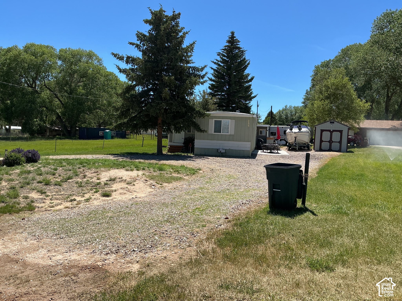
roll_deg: -3.3
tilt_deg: -2.2
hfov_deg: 61.7
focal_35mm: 29
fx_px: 337
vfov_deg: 48.2
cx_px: 201
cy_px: 150
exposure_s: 1/1675
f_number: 1.8
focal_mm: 3
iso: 25
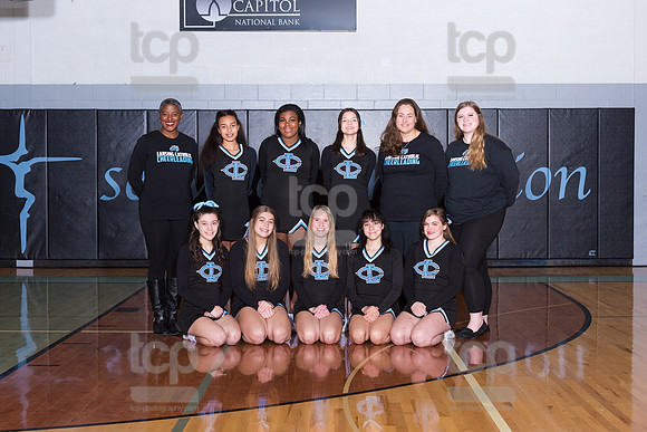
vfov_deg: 21.9
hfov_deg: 32.4
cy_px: 210
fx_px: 1114
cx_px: 320
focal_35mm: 62
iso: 640
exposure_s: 1/250
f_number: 7.1
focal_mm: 55
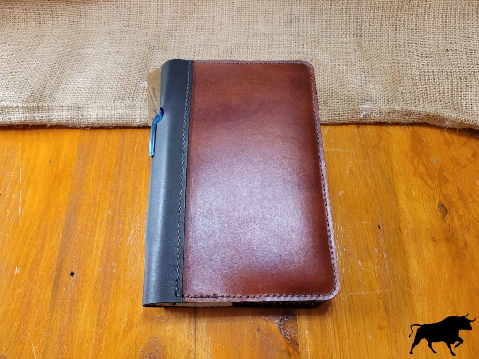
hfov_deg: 67.3
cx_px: 240
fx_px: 360
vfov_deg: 53.1
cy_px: 180
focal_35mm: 26
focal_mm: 5.4
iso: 400
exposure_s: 1/40
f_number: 1.8
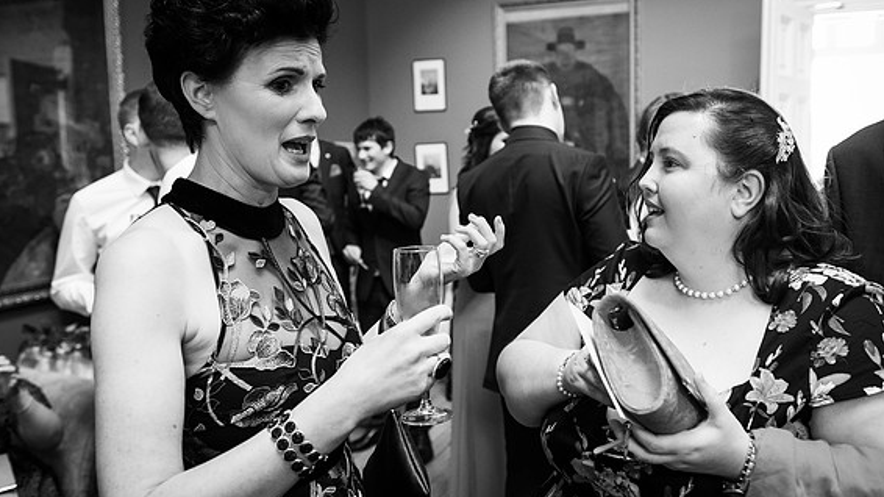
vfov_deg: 37.7
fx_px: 726
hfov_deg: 62.5
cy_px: 241
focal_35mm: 31
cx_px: 485
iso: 1250
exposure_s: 1/160
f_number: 2
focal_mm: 16
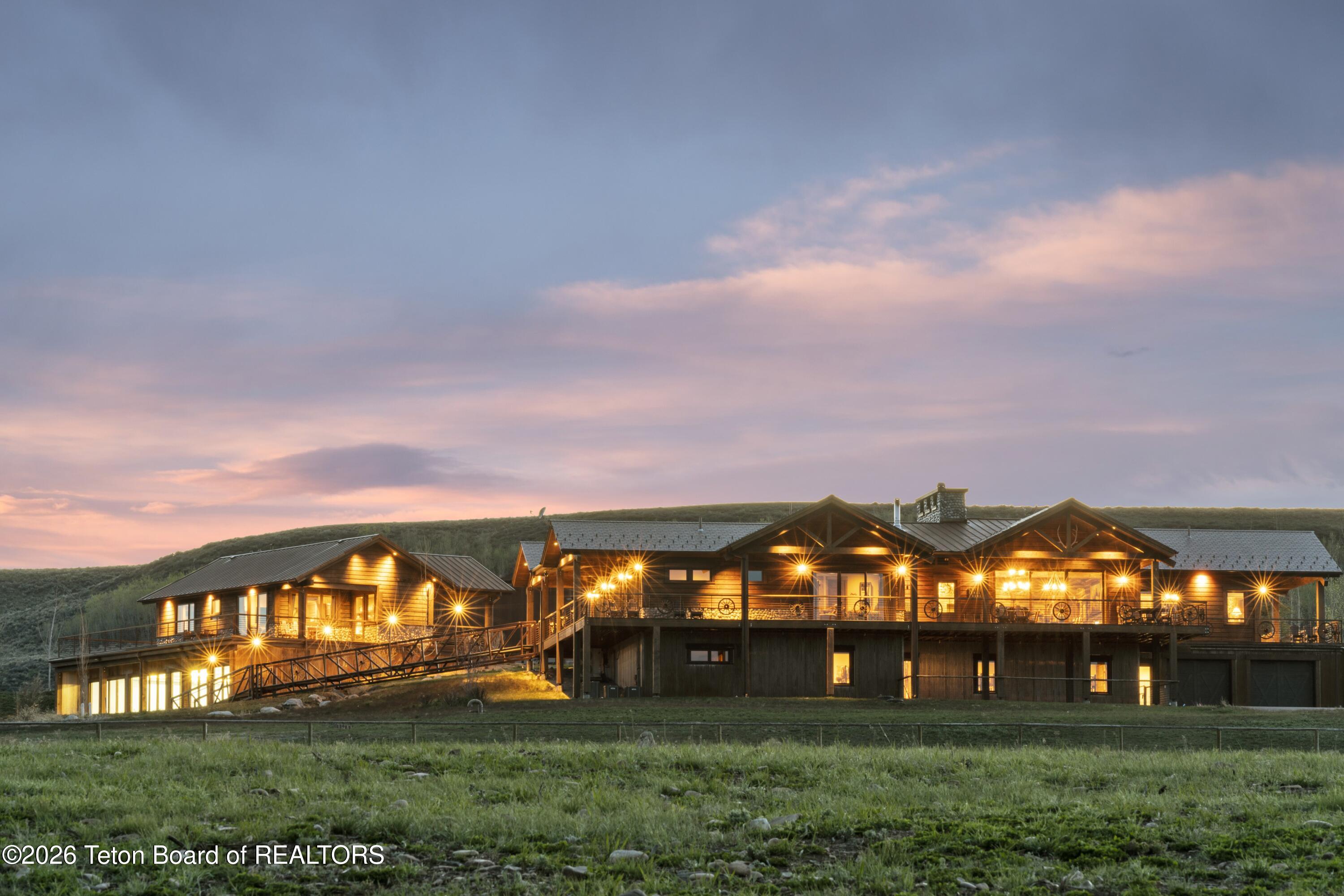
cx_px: 672
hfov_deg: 13.7
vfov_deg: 9.2
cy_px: 448
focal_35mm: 150
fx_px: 5600
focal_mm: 150
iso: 50
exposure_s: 30
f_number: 22
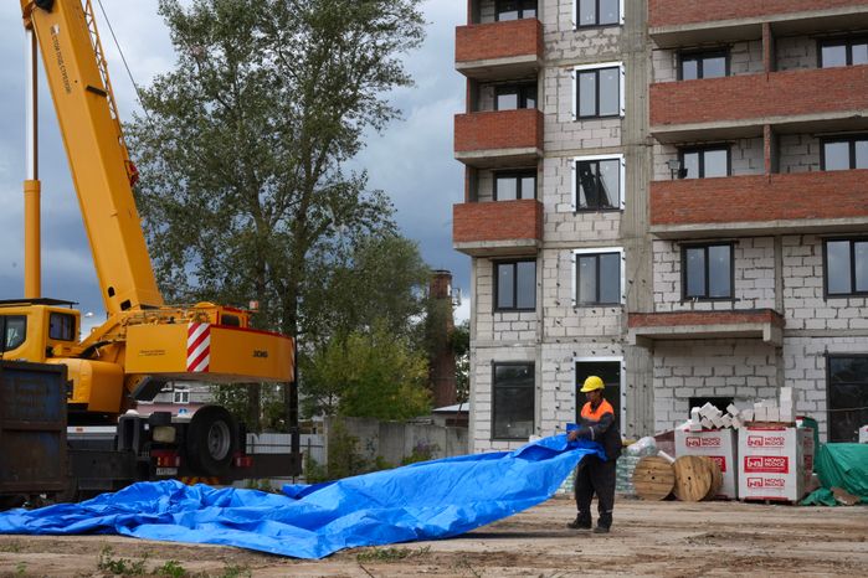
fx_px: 1133
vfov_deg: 28.6
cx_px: 434
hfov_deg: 41.9
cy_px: 289
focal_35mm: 47
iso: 1000
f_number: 16
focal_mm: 47
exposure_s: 1/250
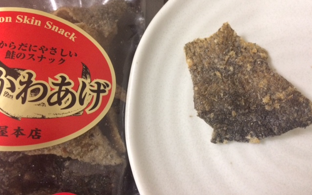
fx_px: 264
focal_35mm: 31
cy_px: 78
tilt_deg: -70.9
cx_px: 156
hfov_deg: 61.2
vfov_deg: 40.4
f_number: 2.2
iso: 320
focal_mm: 4.15
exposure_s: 1/33
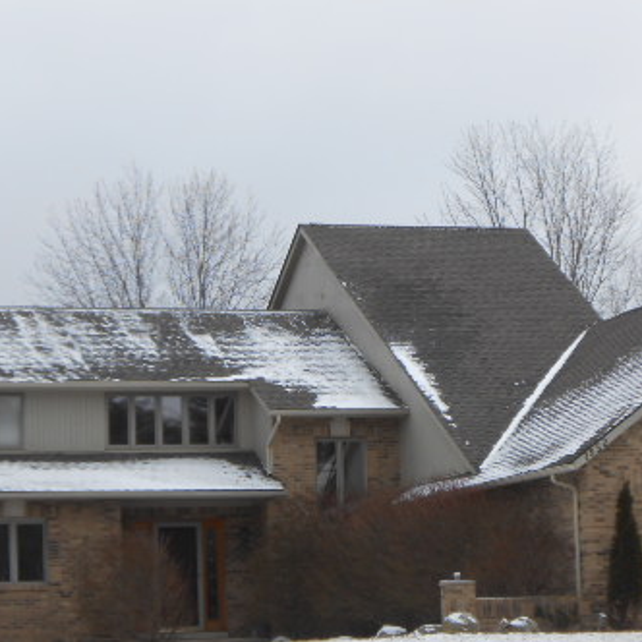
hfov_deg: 9.8
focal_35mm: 179
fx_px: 3756
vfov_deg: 9.8
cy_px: 445
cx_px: 445
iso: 80
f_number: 5
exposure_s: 1/500
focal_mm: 18.7
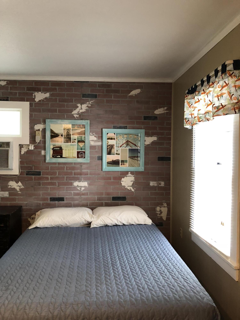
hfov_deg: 49.7
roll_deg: -0.1
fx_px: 259
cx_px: 120
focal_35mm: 28
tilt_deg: -0.8
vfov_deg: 63.4
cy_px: 160
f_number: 1.8
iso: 64
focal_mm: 3.99
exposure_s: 1/15
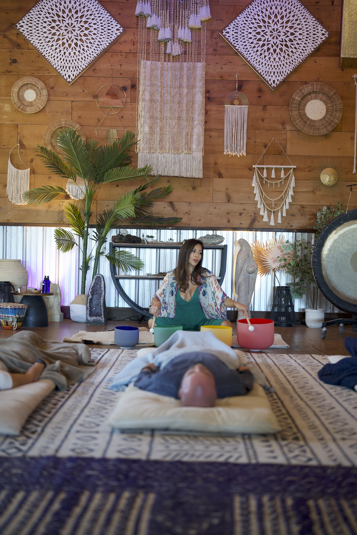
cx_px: 178
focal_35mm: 50
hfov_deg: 27.0
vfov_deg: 39.6
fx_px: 743
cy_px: 268
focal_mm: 50
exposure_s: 1/50
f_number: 1.4
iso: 320
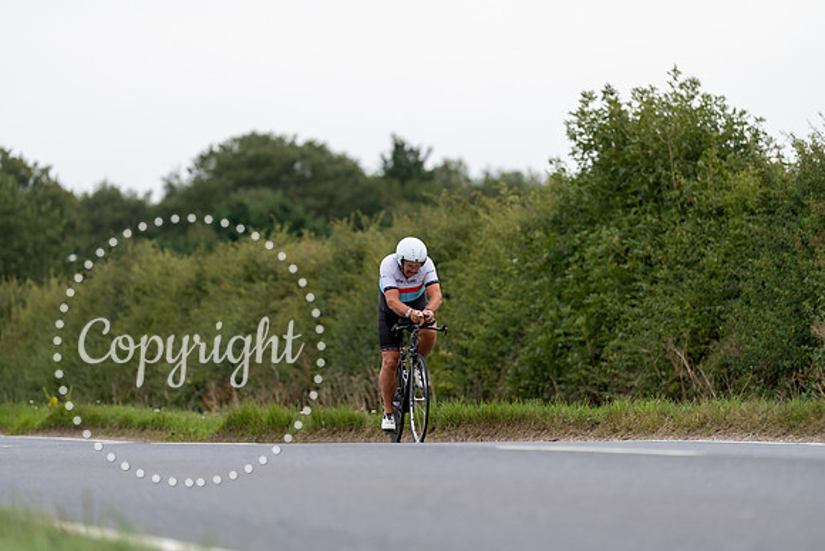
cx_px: 412
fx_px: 4584
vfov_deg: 6.9
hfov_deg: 10.3
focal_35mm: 200
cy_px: 276
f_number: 3.2
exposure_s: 1/800
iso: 1000
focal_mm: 200
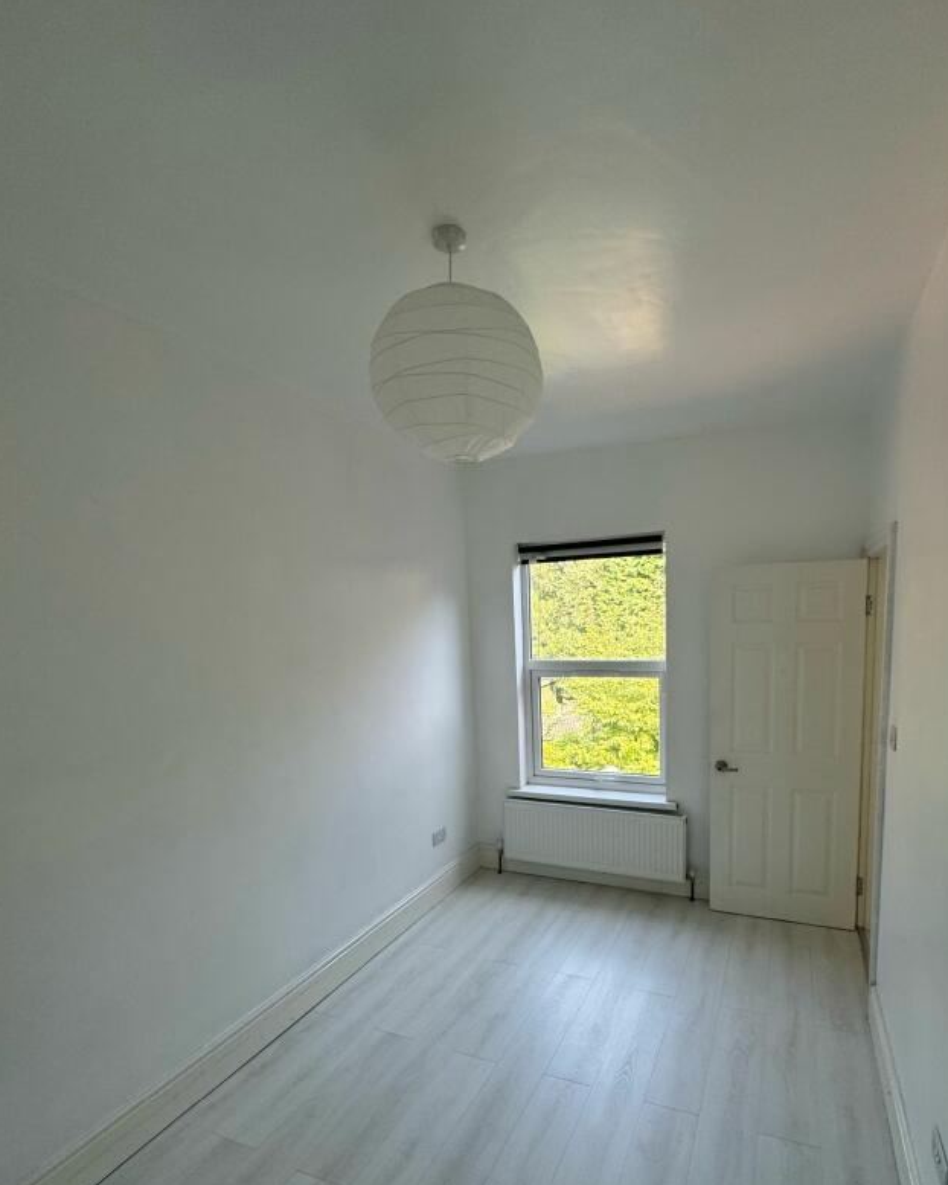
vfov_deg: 85.6
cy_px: 691
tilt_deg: -5.4
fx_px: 631
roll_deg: +2.0
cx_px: 553
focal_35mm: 18
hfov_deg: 73.3
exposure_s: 1/99
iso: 50
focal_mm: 2.22
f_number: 2.2
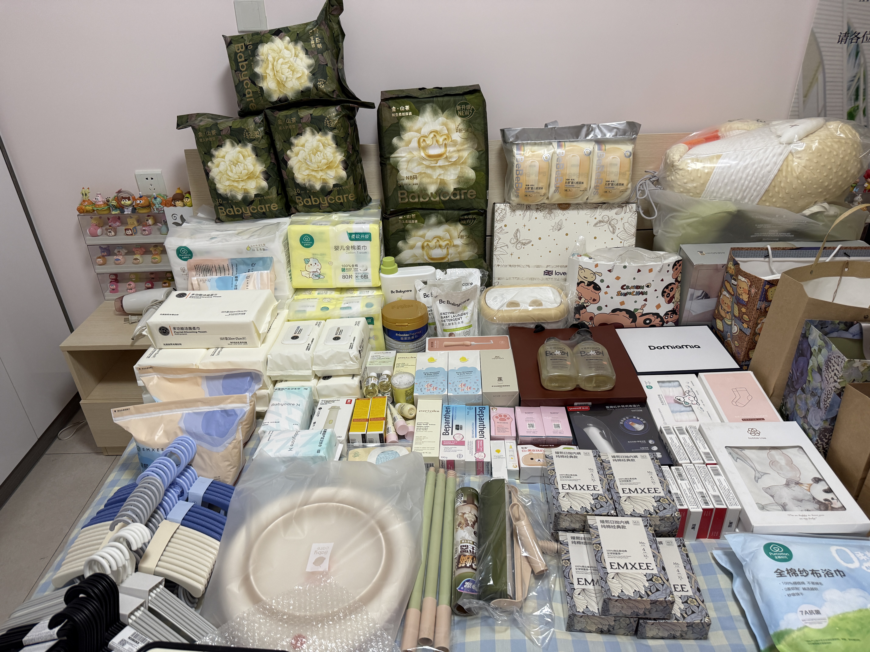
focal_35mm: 24
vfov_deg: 56.8
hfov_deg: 71.6
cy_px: 326
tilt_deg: -30.6
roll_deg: +1.7
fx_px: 603
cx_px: 435
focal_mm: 6.76
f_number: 1.78
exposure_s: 1/100
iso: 200
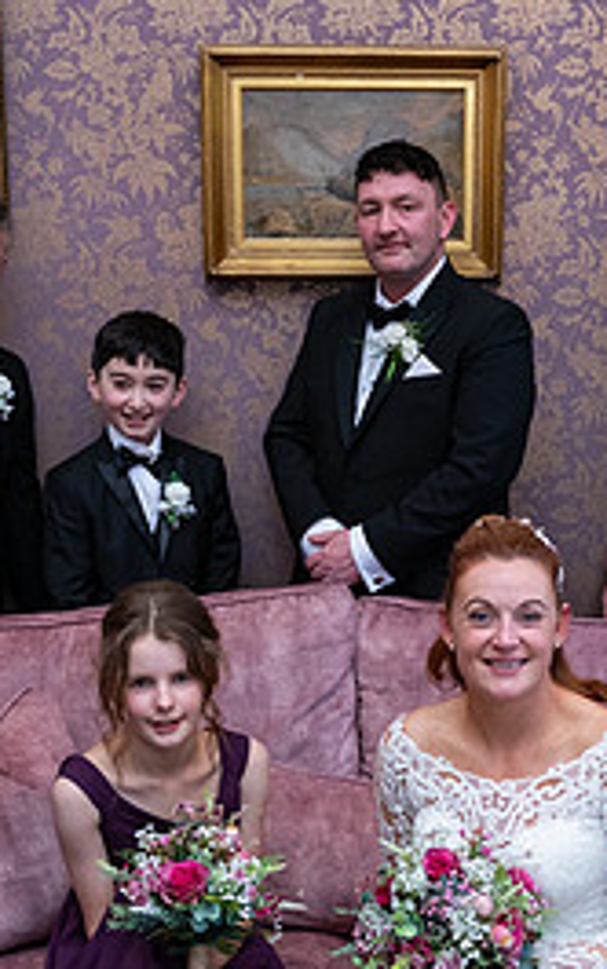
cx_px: 406
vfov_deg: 28.3
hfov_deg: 18.1
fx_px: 1903
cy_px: 689
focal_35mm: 72
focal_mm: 31
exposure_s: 1/160
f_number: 3.5
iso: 800
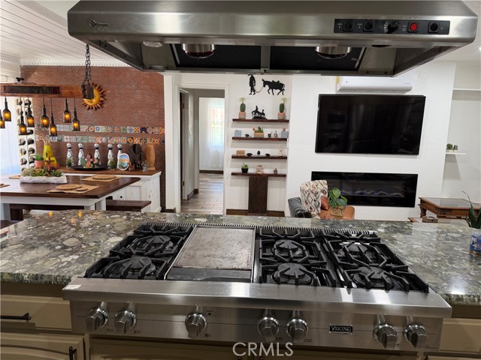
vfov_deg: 56.8
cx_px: 240
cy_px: 180
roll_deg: -0.9
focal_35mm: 24
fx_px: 333
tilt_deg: -8.8
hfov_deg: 71.6
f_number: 1.78
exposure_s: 1/60
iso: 160
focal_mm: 6.76
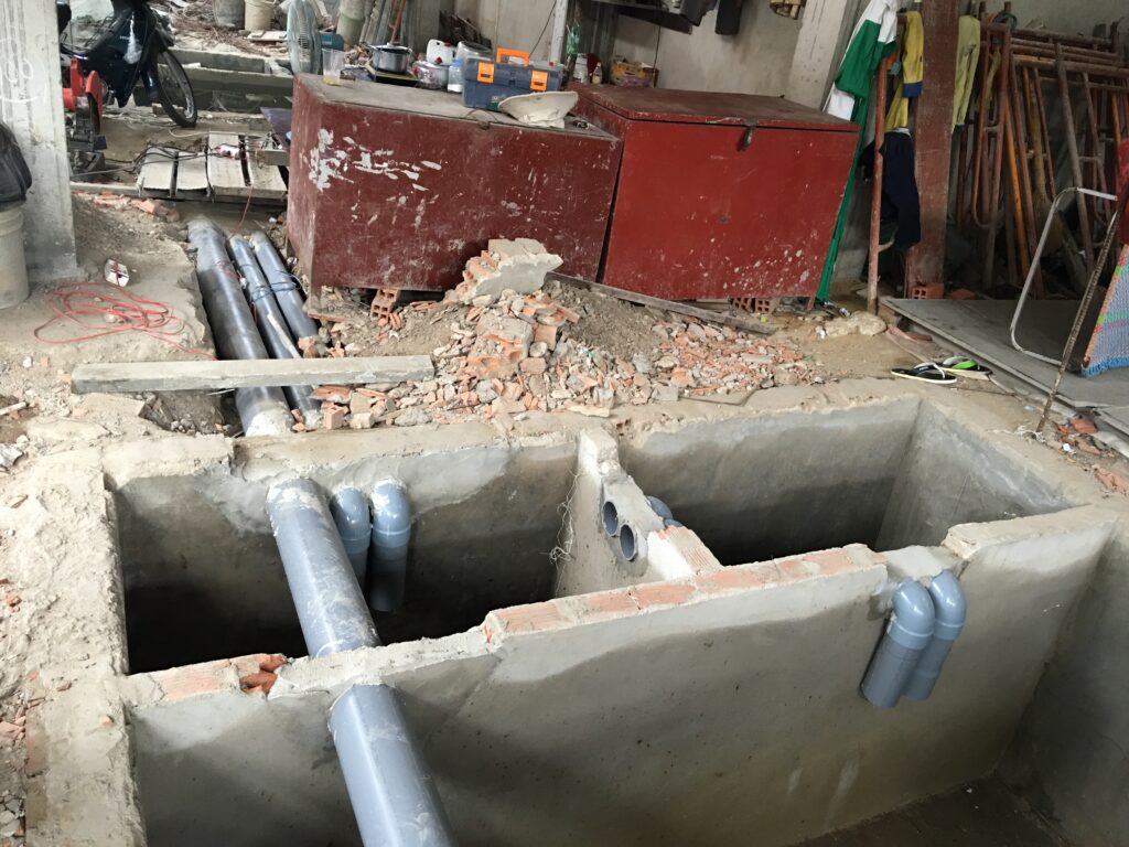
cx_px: 564
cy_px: 424
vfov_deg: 48.2
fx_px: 946
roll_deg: -8.6
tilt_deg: -25.9
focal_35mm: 29
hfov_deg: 61.7
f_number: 2.2
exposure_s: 1/17
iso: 80
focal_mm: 4.15
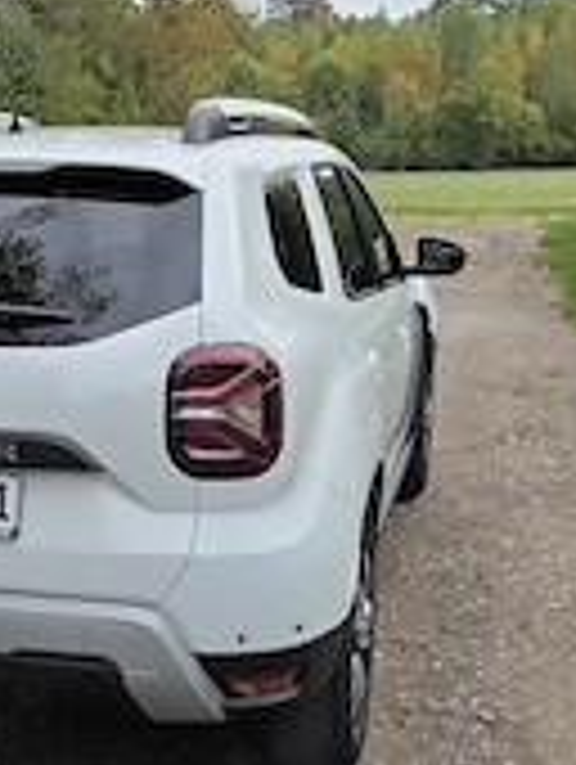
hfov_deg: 26.3
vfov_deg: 35.4
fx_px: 1195
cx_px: 72
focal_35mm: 54
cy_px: 446
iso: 80
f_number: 1.8
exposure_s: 1/2000
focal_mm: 5.4
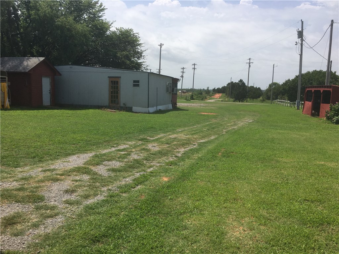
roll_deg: -2.3
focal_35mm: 29
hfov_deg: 61.7
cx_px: 170
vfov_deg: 48.2
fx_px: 284
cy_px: 127
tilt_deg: -7.2
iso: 25
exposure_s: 1/3077
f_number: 2.2
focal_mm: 4.15
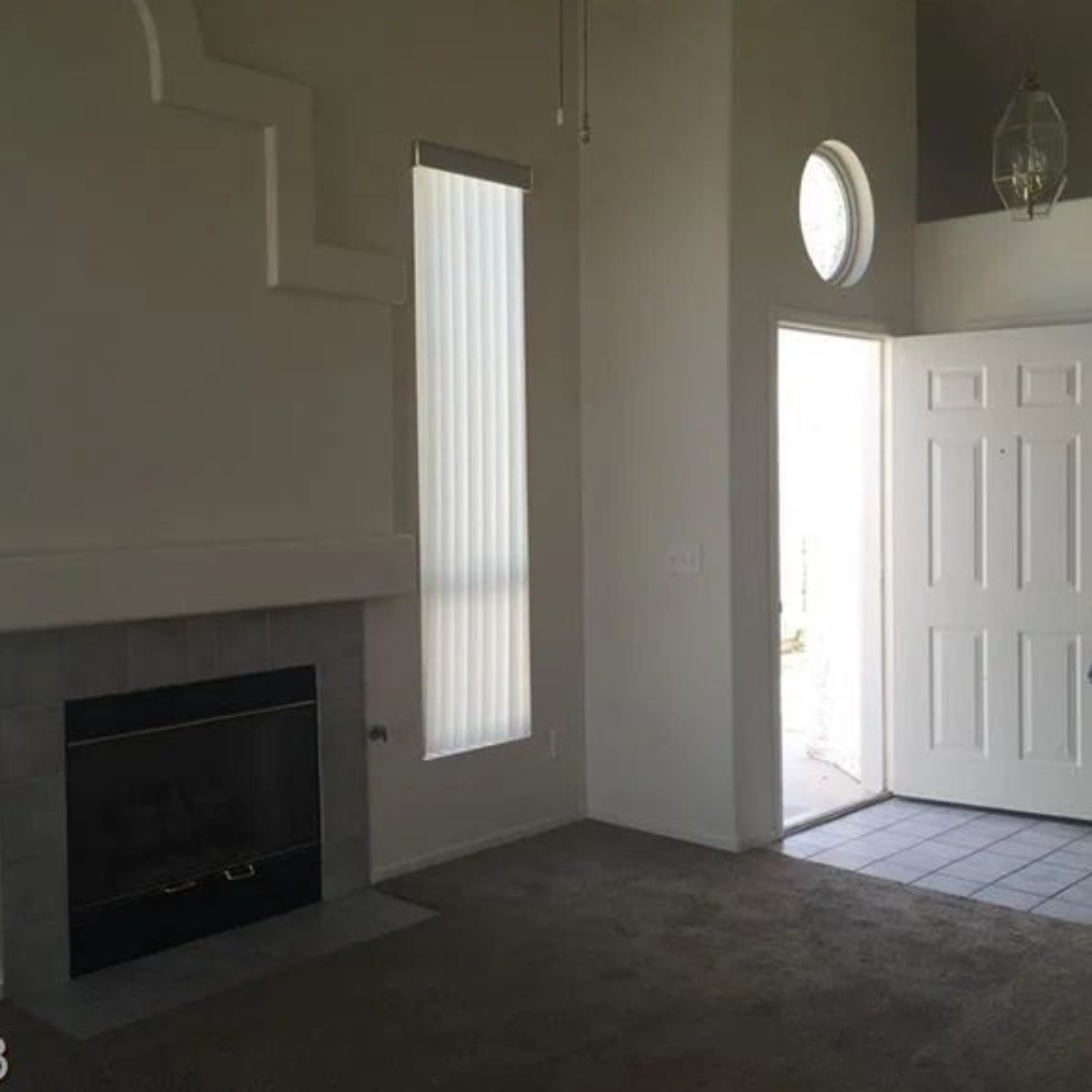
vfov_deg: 47.2
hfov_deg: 47.1
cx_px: 473
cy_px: 544
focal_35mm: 35
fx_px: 1249
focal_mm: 4.15
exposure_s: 1/120
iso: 32
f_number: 2.2
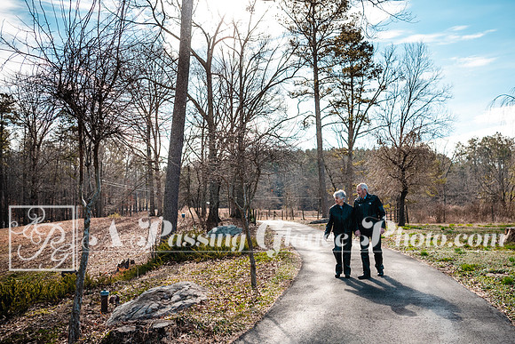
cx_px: 289
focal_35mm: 27
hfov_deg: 67.2
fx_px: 386
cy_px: 175
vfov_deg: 48.0
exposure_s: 1/2500
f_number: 3.2
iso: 360
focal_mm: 24
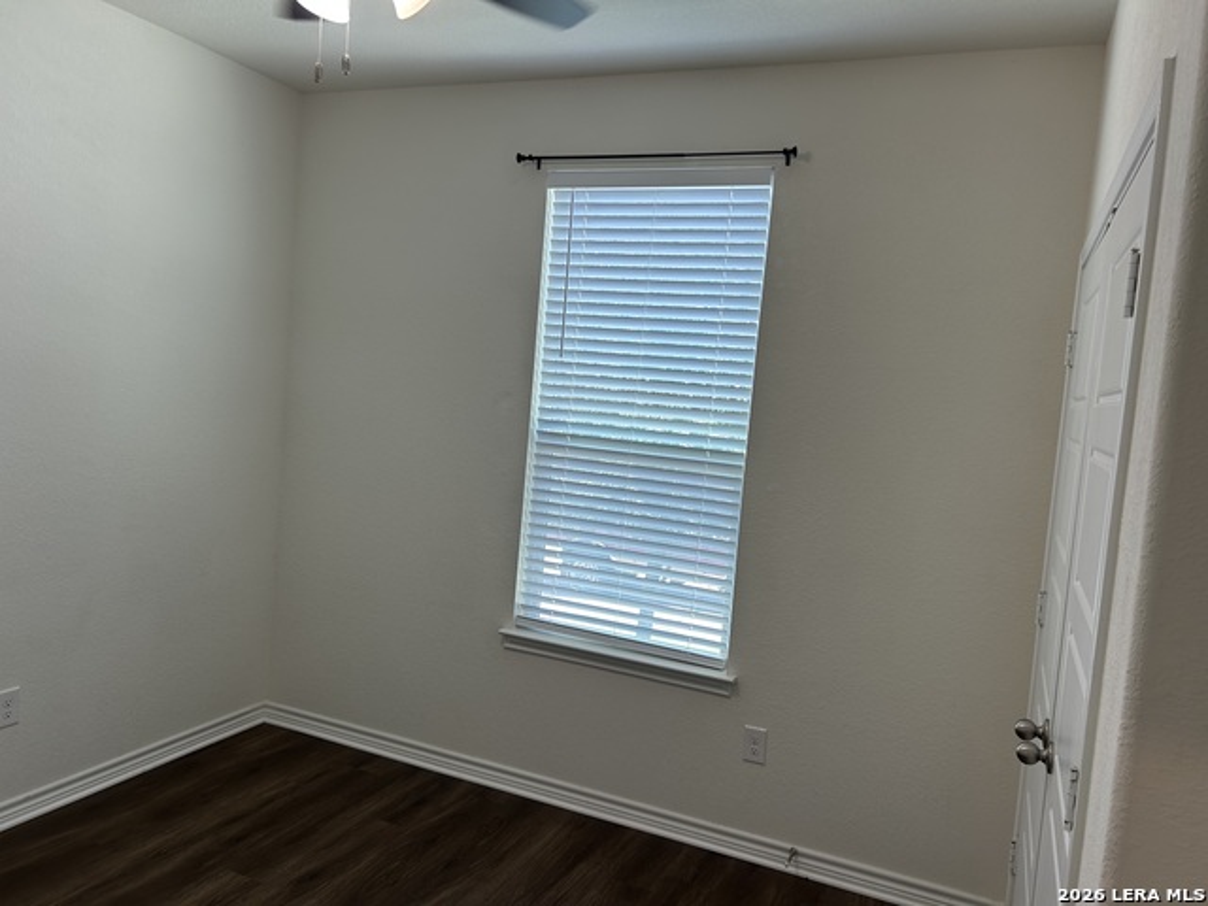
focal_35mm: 26
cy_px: 453
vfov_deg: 53.1
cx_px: 604
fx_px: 907
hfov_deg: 67.3
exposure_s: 1/120
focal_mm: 5.7
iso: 32
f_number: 1.5
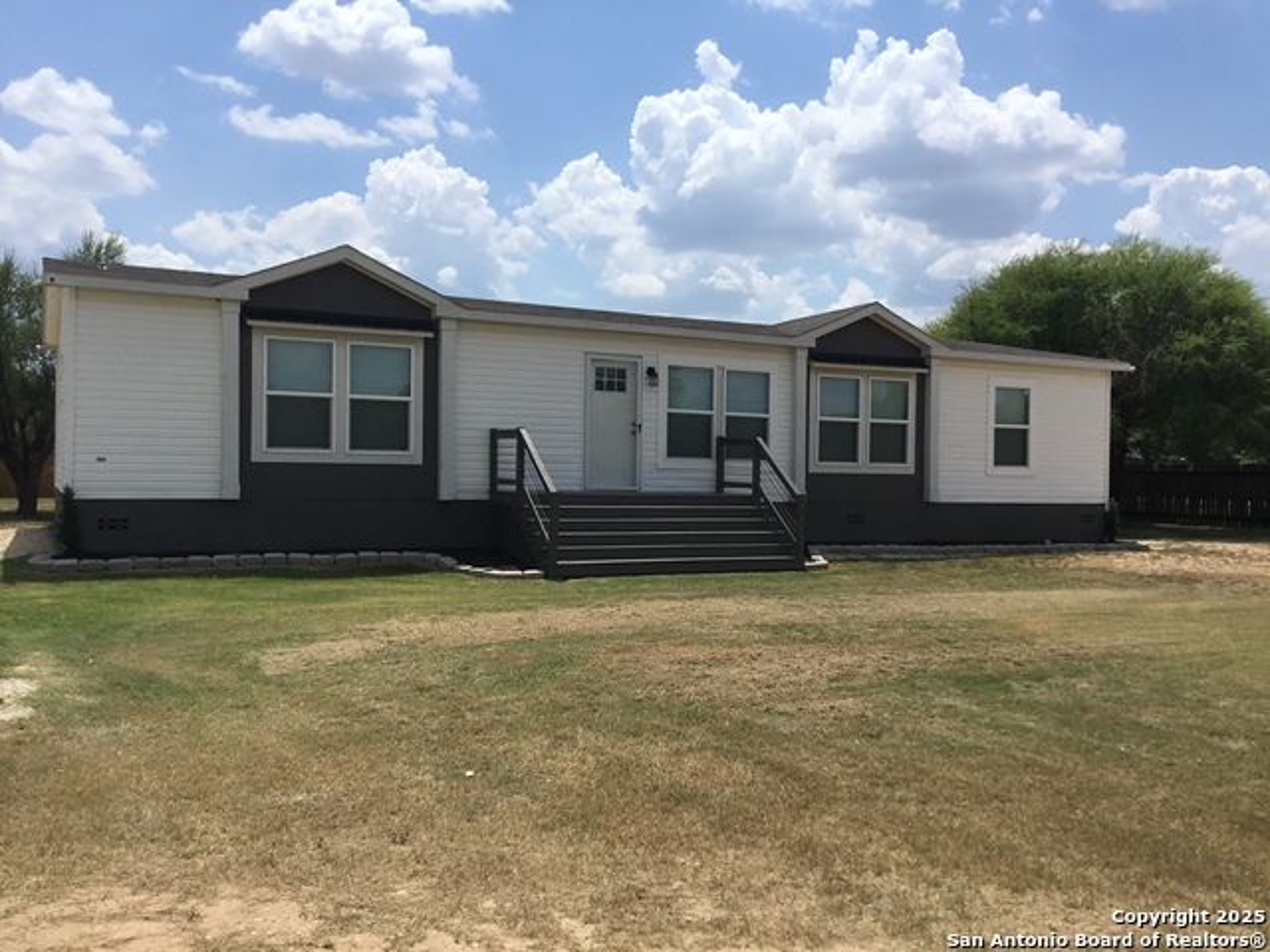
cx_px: 635
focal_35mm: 31
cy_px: 476
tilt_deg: -0.1
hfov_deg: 58.4
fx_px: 1137
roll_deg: -0.8
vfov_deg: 45.4
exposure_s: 1/3021
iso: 25
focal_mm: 3.3
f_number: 2.4
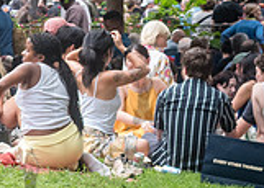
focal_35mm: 369
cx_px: -186
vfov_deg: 3.9
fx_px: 2767
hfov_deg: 5.4
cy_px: 19
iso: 2000
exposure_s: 1/160
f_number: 7.1
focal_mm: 80
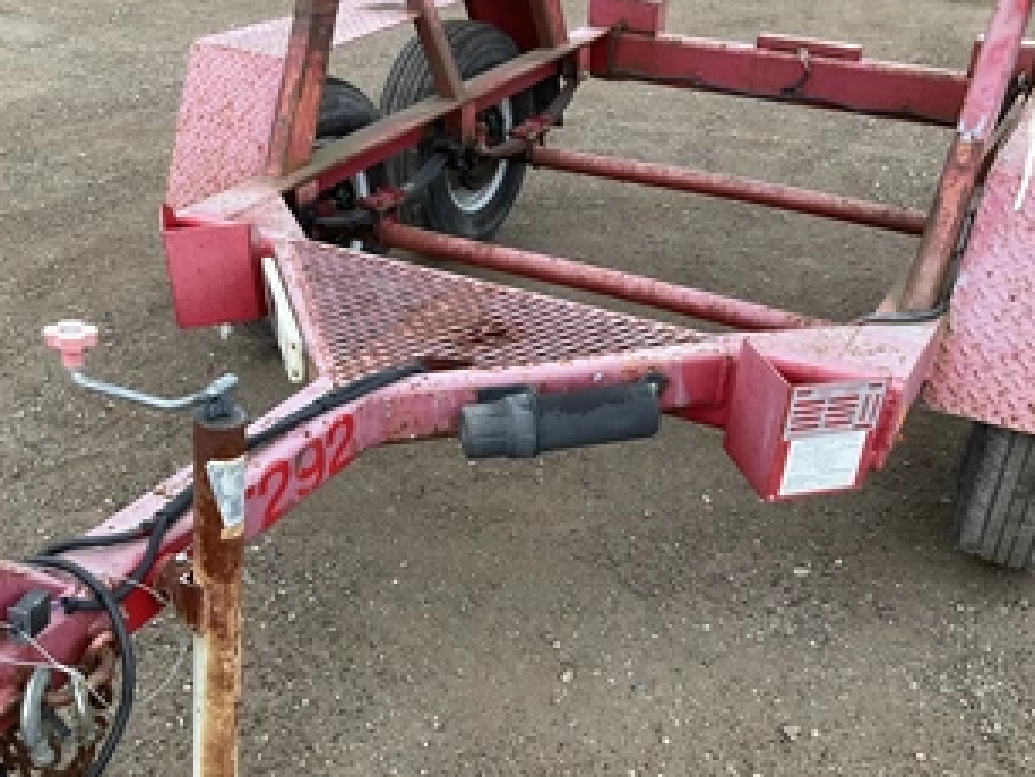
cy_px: 468
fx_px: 1137
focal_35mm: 38
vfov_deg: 37.6
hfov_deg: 48.9
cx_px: 472
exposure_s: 1/122
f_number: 1.8
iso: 40
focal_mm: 3
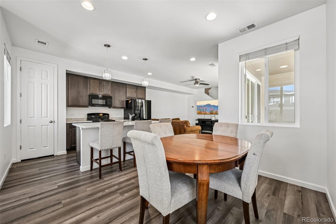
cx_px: 168
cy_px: 112
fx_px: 131
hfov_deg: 104.3
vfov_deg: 81.2
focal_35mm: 14
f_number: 11
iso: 400
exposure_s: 1/10
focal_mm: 14
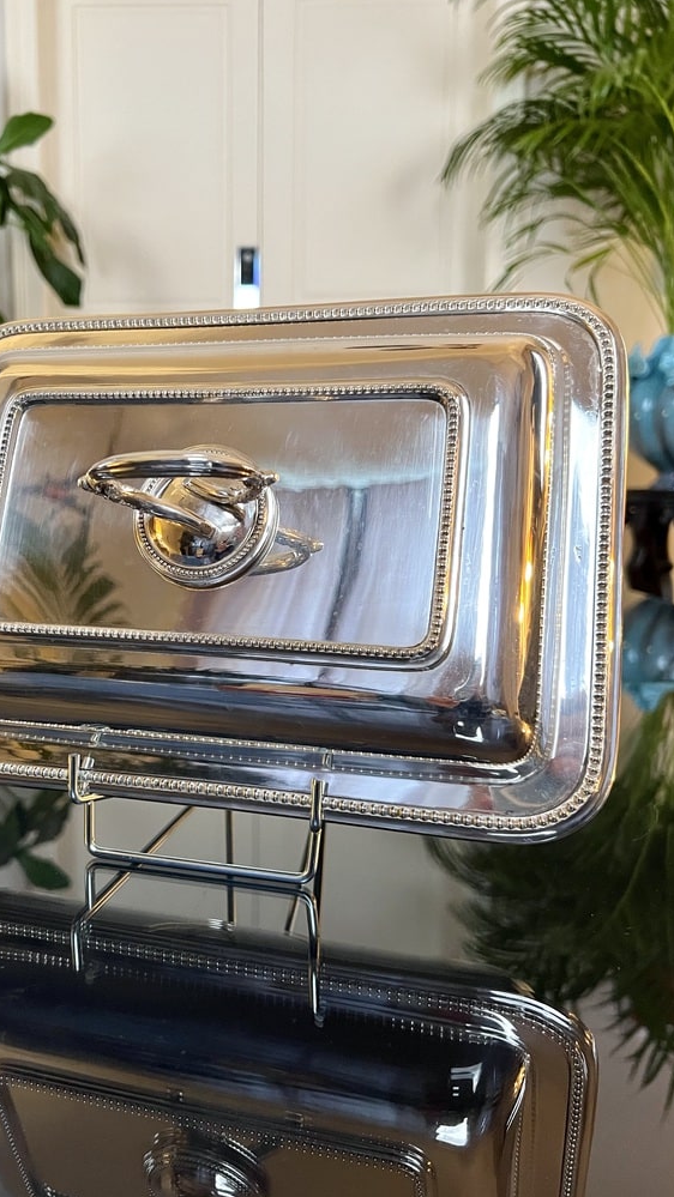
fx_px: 921
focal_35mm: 29
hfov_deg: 39.8
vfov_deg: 66.1
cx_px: 236
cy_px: 604
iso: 320
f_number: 1.5
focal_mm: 5.7
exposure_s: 1/50
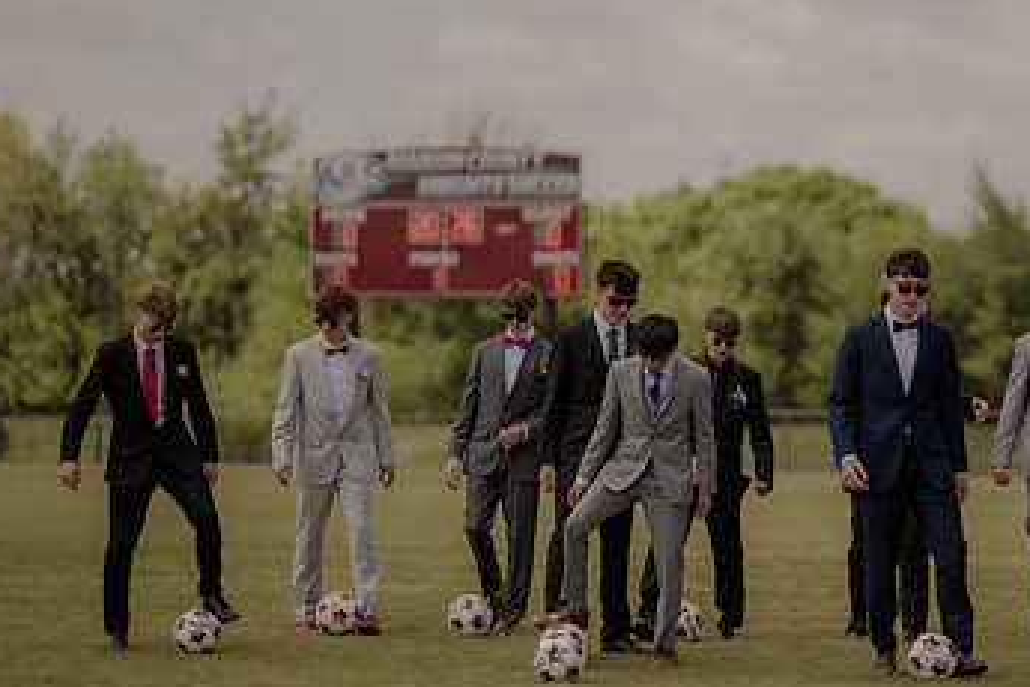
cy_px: 374
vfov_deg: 8.7
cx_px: 780
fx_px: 4520
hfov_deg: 13.0
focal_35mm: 158
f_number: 1.4
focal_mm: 85
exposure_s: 1/4000
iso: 125
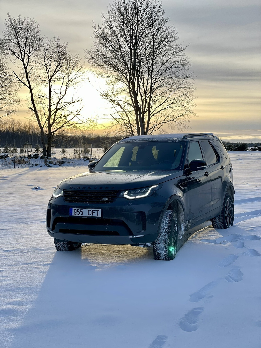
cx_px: 130
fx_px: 523
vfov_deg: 36.8
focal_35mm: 52
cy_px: 174
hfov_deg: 28.0
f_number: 2
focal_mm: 6
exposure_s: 1/347
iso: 32
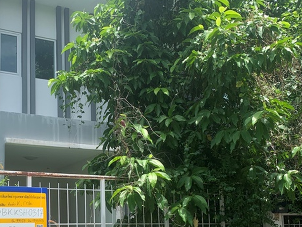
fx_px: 445
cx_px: 90
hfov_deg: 36.9
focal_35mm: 51
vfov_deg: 28.1
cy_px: 175
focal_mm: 4.25
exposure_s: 1/1332
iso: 25
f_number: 1.8
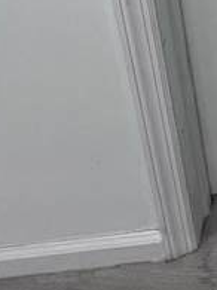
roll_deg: -0.2
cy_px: -342
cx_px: 376
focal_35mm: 64
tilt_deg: -16.9
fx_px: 536
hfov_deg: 18.5
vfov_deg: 17.2
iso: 125
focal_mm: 1.57
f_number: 1.8
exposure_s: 1/120
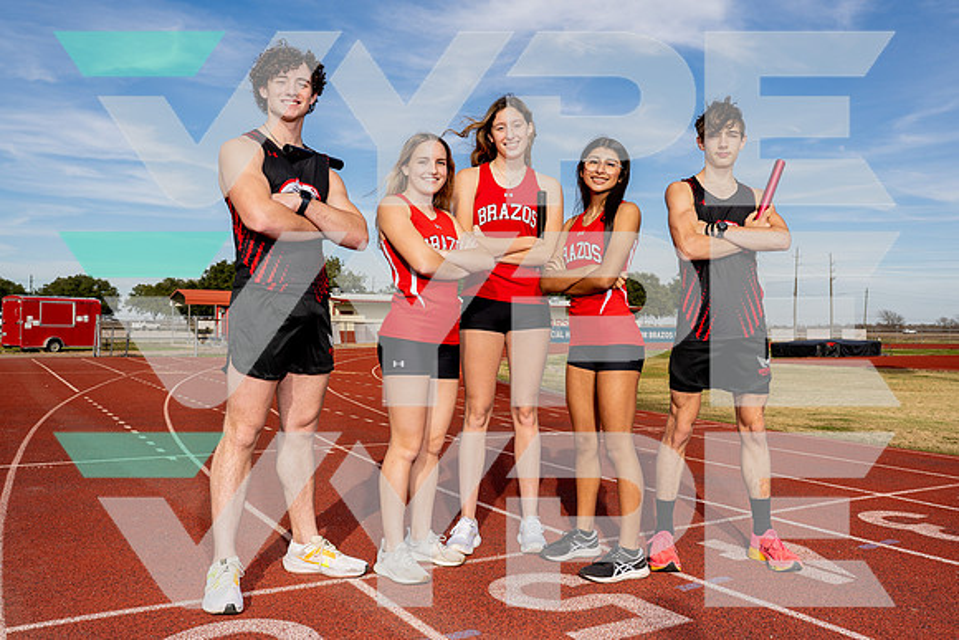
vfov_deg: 43.6
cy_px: 320
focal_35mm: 30
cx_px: 480
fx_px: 799
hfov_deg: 61.9
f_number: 8
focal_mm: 30
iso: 100
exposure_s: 1/250
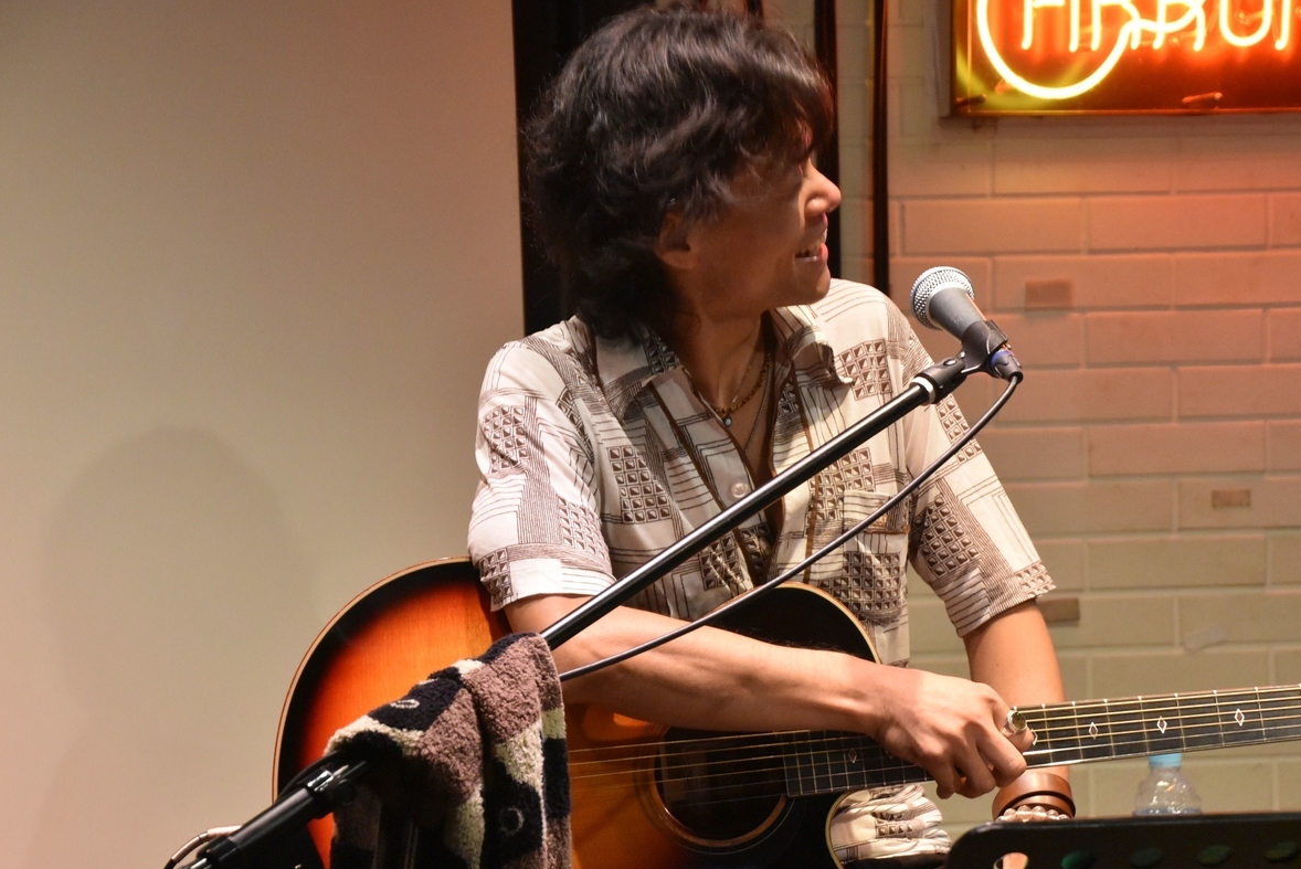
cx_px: 644
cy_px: 442
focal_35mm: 107
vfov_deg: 12.8
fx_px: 3869
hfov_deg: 19.1
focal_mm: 70
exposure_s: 1/60
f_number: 5.3
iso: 4000
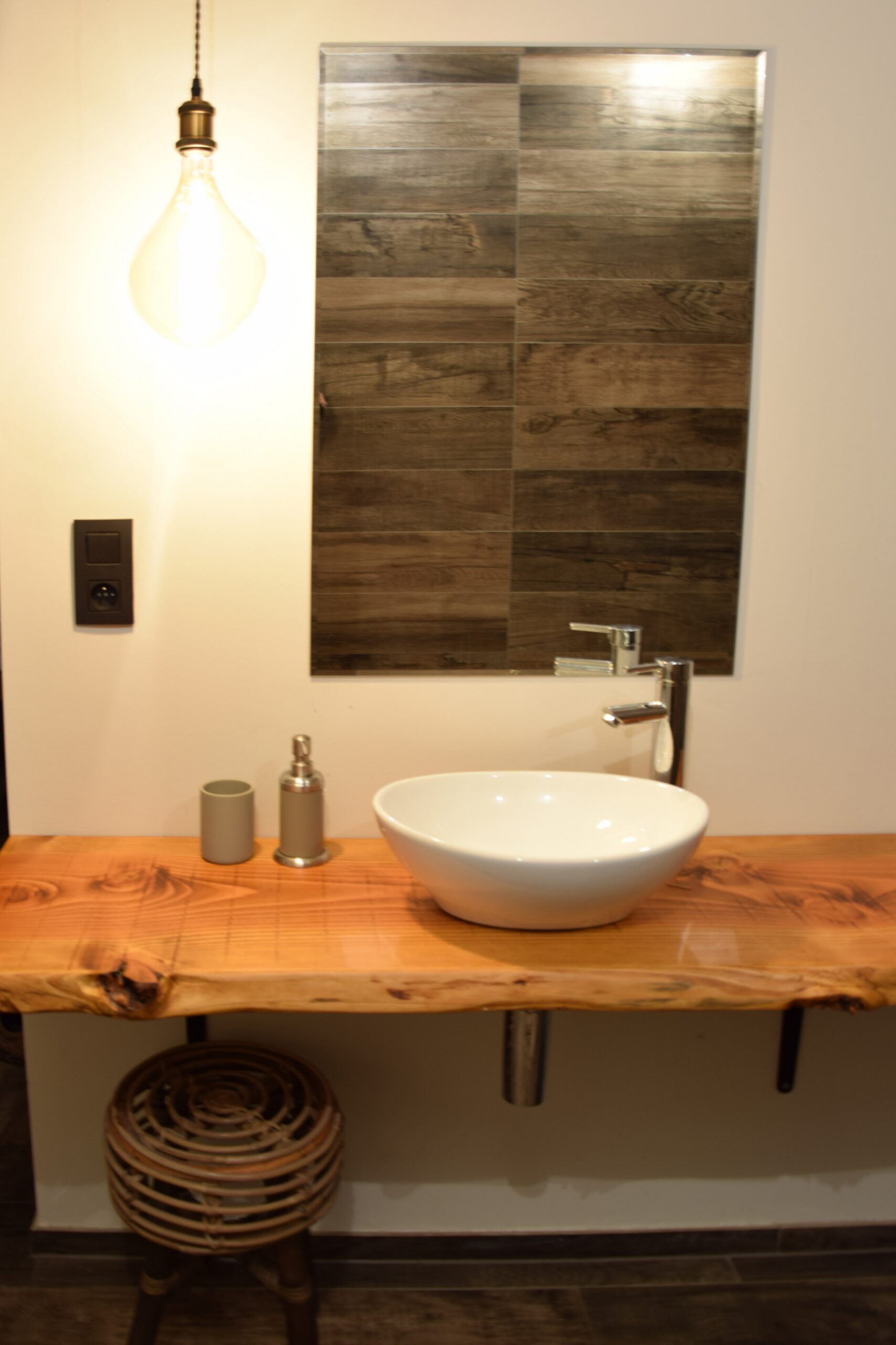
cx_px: 448
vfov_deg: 37.9
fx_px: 1960
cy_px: 672
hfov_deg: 25.7
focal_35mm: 52
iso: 100
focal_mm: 35
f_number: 5
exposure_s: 1/1.6
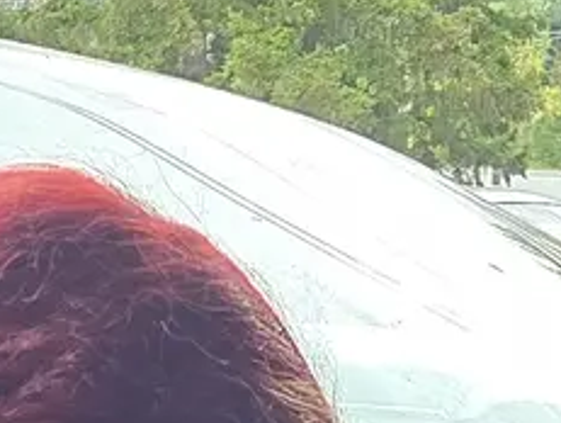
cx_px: 318
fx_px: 2581
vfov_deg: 7.6
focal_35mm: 159
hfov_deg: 12.4
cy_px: 1439
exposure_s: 1/120
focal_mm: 6.3
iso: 250
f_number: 1.7
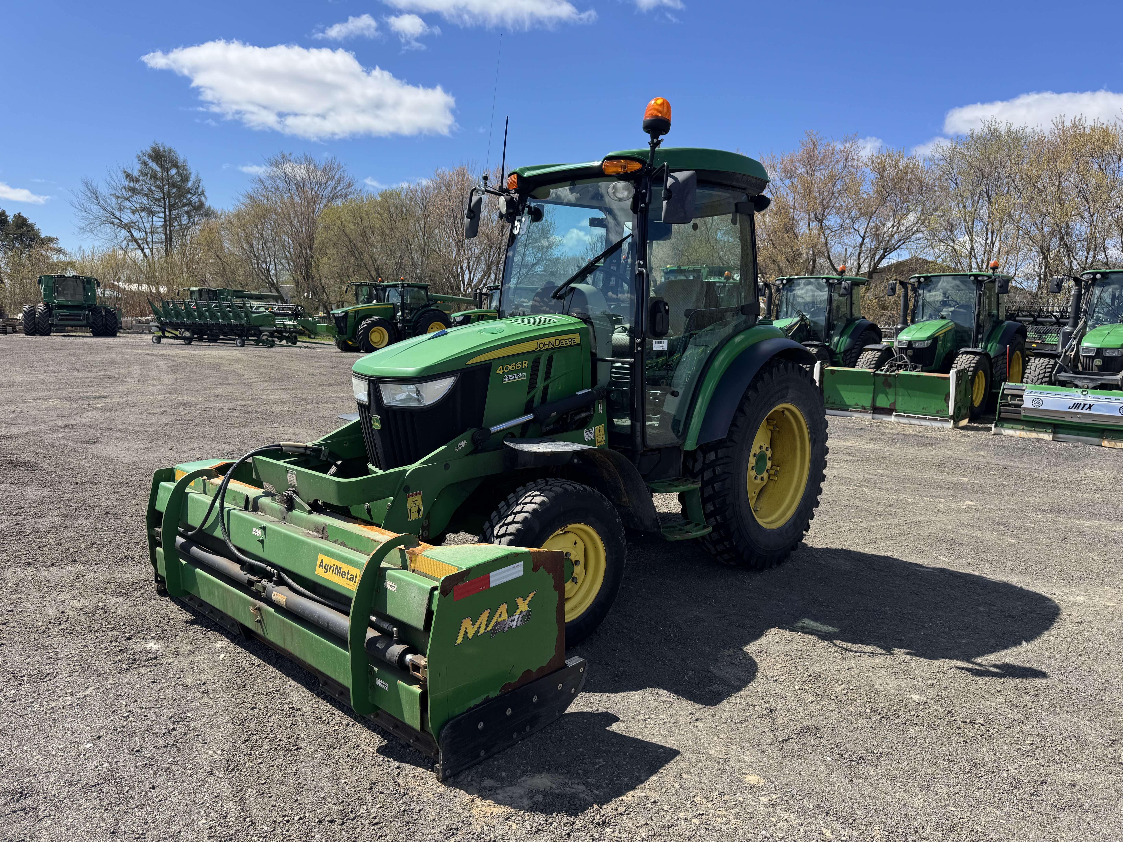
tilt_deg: -8.5
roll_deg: -1.7
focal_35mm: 24
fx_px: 779
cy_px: 421
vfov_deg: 56.8
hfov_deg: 71.6
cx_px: 562
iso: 80
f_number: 1.78
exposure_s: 1/2959
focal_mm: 6.76
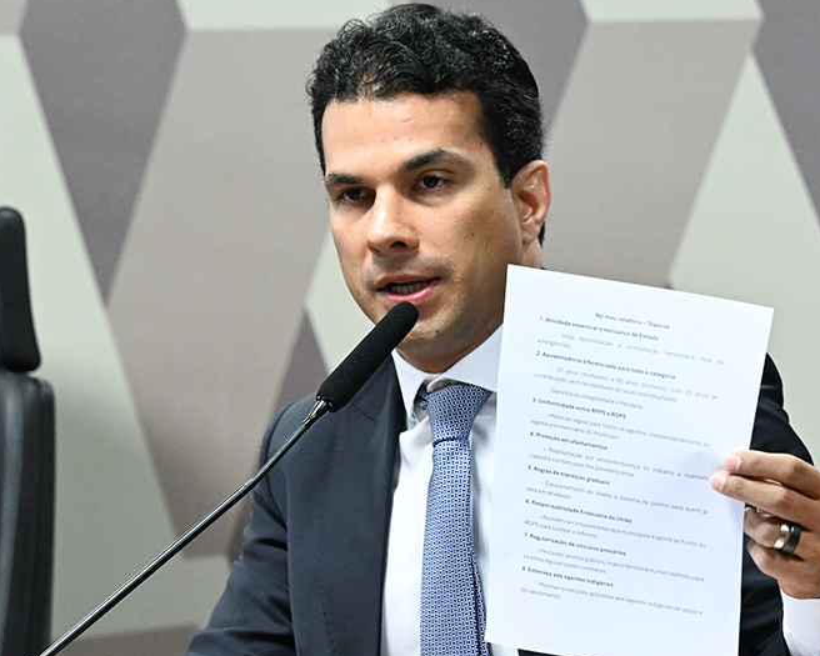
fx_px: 5364
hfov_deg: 8.7
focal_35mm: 221
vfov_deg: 7.0
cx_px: 511
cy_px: 309
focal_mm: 120
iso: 4000
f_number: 3.5
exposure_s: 1/200
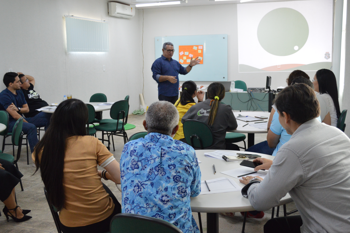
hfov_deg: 49.6
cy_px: 116
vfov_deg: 34.1
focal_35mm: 39
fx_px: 379
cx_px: 175
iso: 1600
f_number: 4.5
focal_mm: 26
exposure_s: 1/80
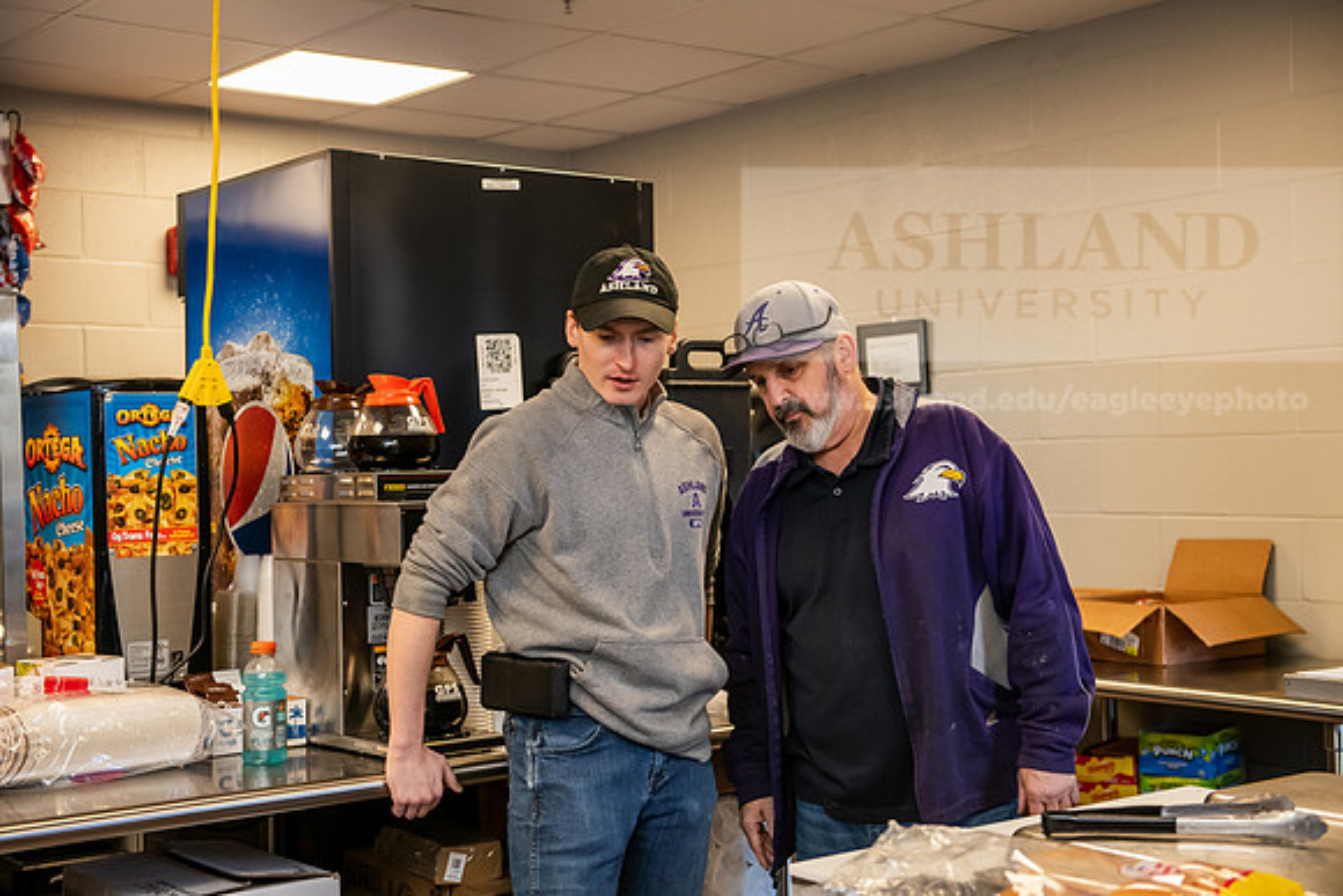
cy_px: 448
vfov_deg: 26.0
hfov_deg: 38.2
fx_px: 1940
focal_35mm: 52
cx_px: 672
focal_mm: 52
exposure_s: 1/200
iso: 1600
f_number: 3.5
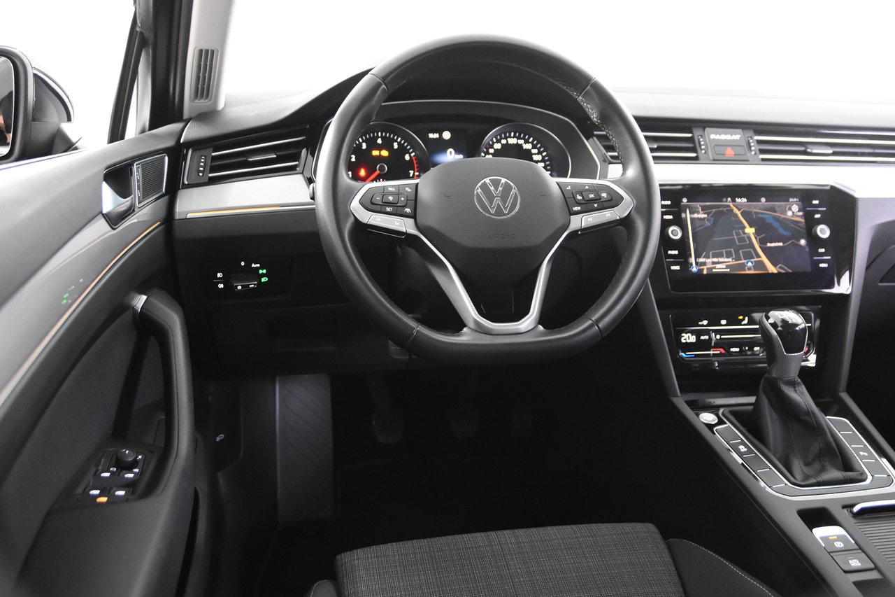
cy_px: 298
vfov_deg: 40.0
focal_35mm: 33
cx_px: 448
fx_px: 820
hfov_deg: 57.2
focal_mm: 22
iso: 4000
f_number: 3
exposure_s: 1/30
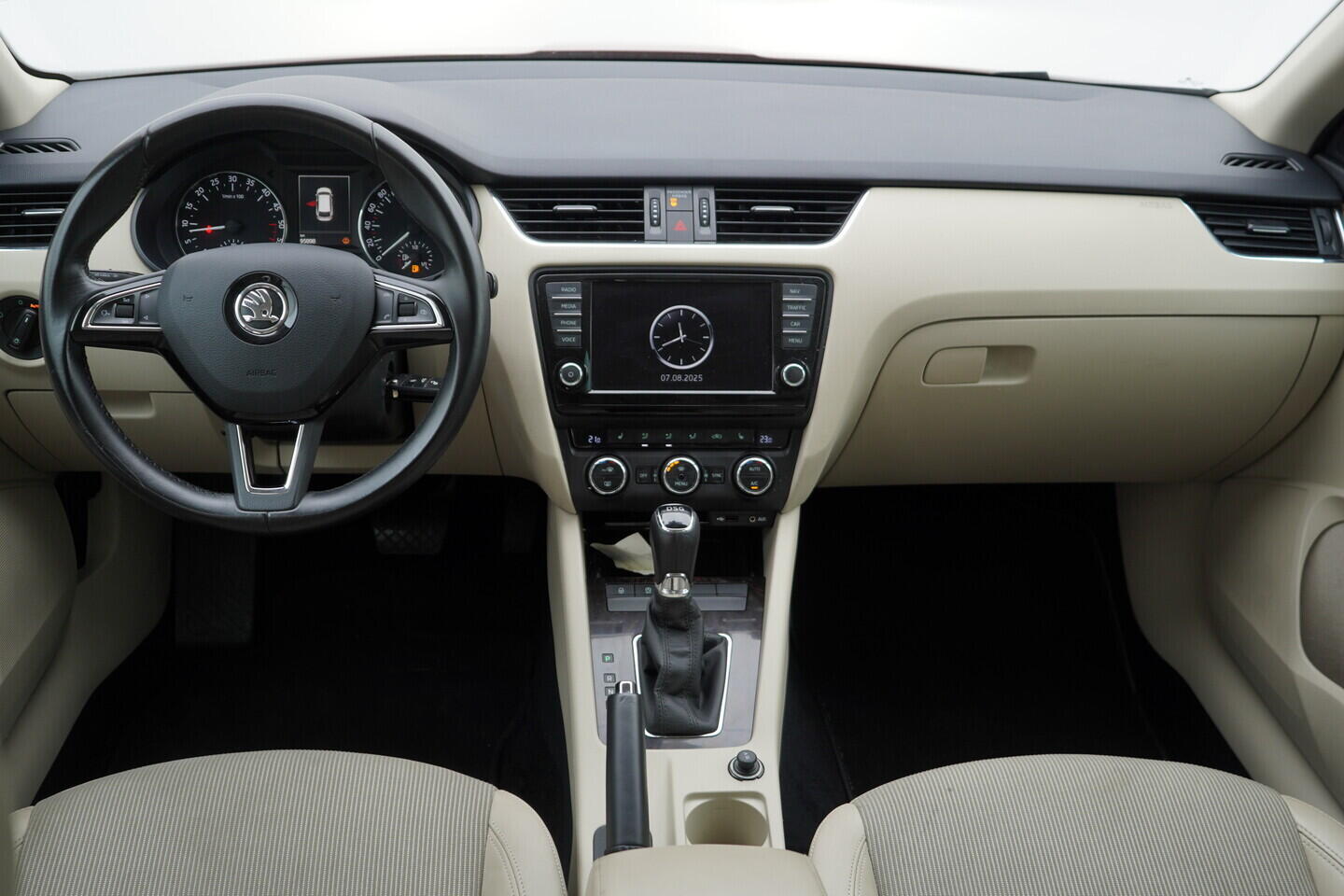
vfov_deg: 36.9
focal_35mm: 36
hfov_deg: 53.1
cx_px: 672
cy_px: 448
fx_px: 1344
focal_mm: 24
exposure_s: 1/50
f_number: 3.2
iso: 125
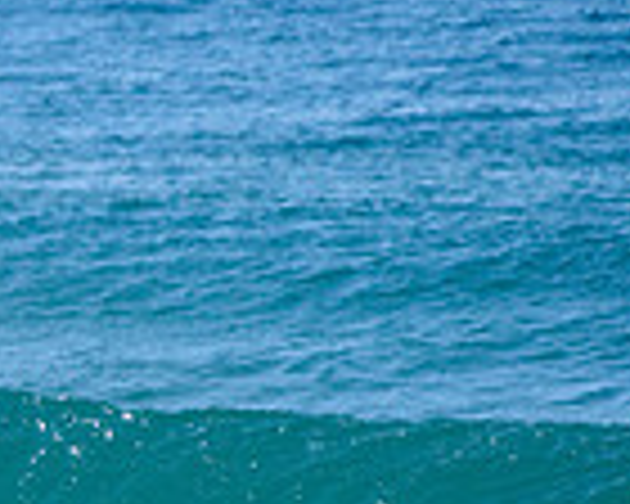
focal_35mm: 2387
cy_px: 529
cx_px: -721
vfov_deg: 0.6
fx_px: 44507
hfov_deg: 0.8
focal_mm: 500
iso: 320
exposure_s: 1/4000
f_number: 5.6
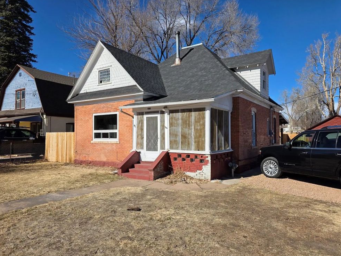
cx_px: 176
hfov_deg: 71.6
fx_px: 236
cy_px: 132
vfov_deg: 56.8
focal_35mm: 24
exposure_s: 1/6809
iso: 80
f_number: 1.7
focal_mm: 6.3
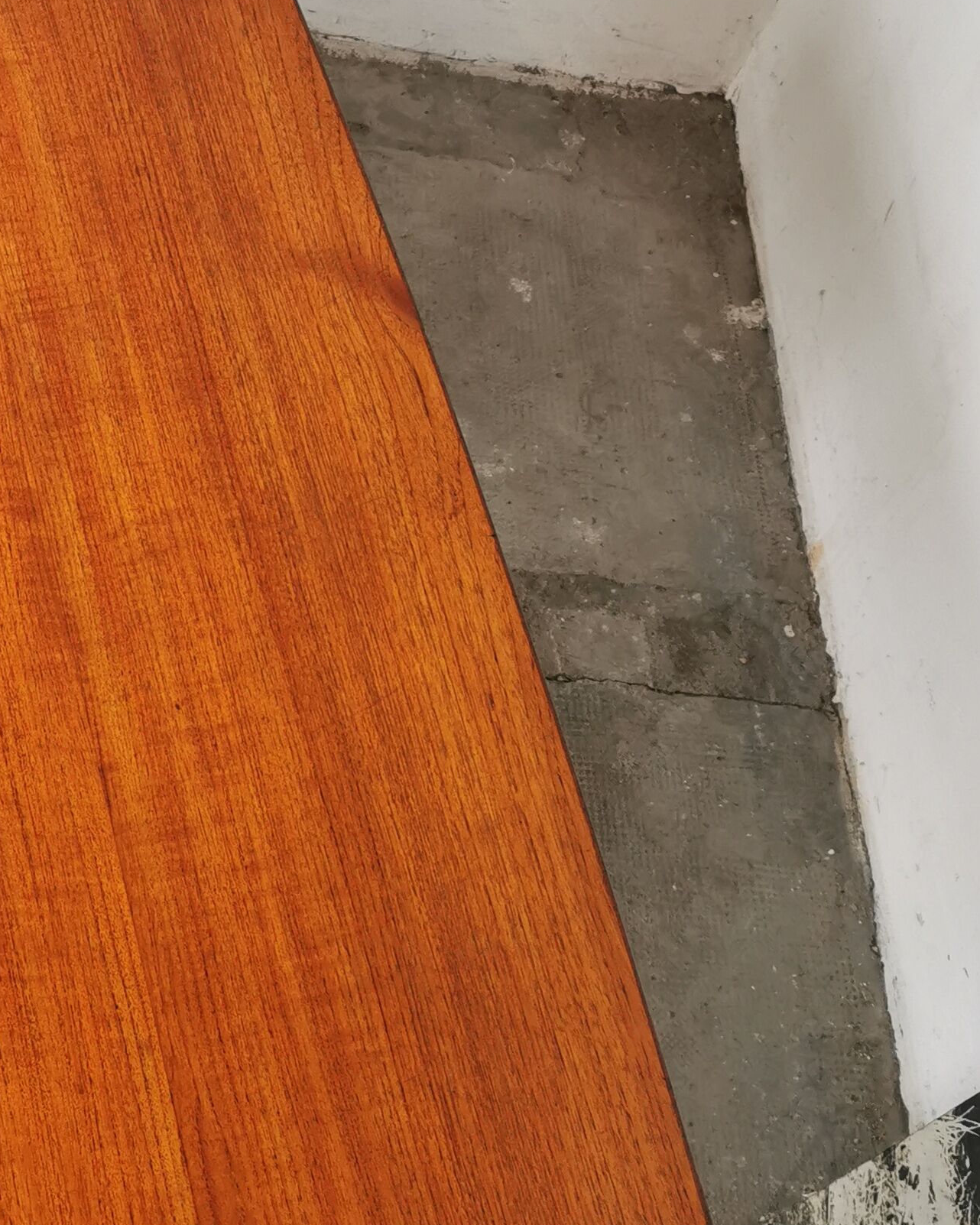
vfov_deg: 31.2
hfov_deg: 25.1
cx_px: 243
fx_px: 2175
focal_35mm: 60
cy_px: 833
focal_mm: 5.56
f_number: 1.6
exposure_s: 1/50
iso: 125
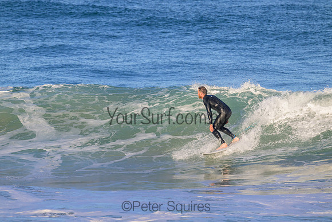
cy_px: 111
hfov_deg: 3.9
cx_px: 166
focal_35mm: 530
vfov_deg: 2.6
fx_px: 4889
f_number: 10
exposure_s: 1/2000
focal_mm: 530
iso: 1250
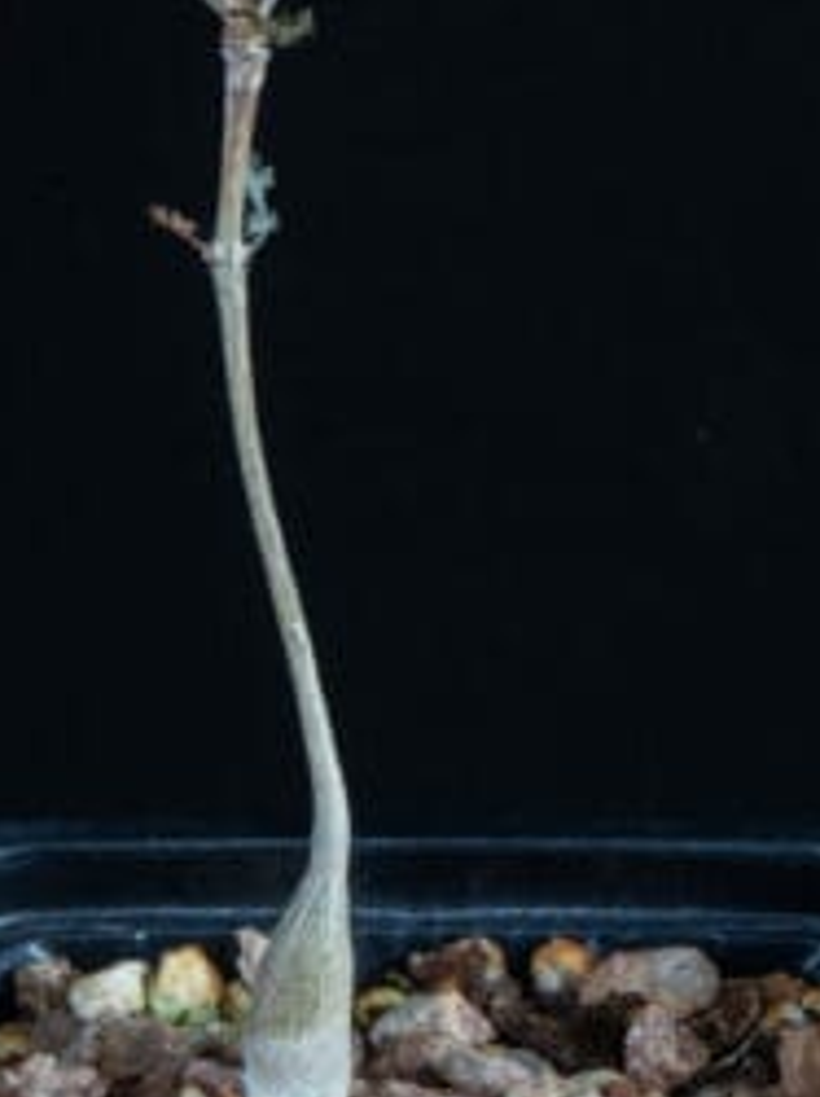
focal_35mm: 158
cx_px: 662
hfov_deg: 9.4
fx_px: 4999
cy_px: 473
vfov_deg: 12.5
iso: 100
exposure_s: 8
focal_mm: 60
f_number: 36
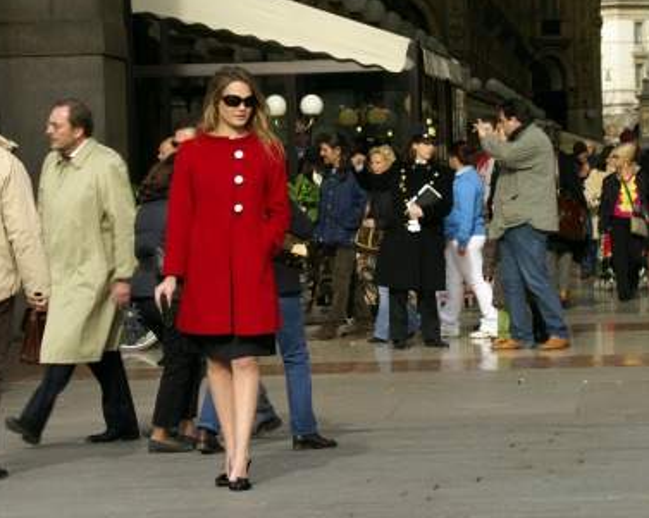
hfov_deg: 8.6
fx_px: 4299
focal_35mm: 224
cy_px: 214
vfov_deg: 6.9
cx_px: 387
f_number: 11
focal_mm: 100
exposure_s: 1/90
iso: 100
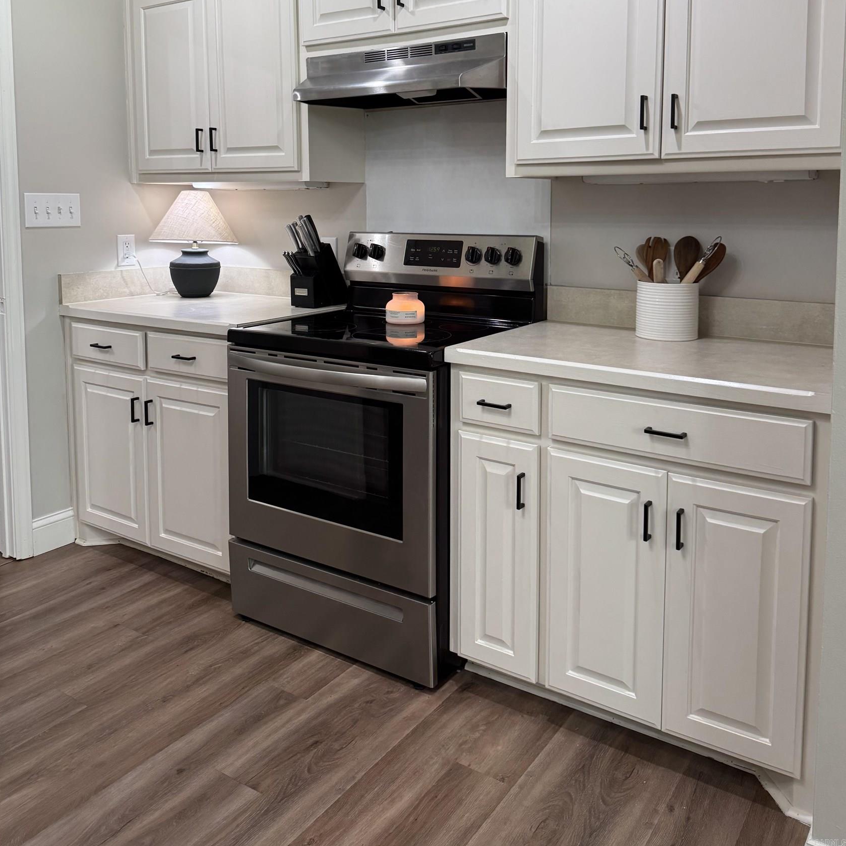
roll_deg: +0.9
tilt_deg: -5.2
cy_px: 271
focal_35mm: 29
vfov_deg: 54.3
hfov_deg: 55.6
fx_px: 802
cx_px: 431
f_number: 1.78
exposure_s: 1/120
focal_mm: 6.76
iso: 200
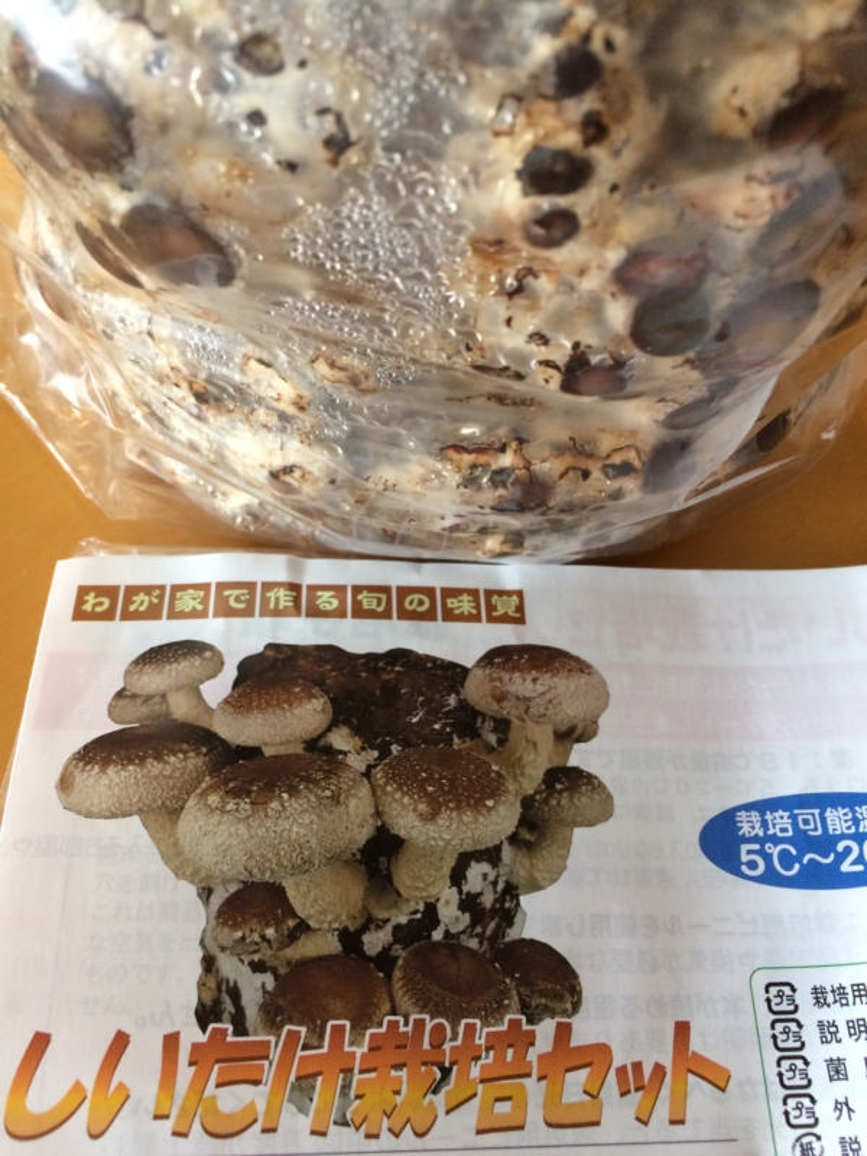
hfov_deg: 48.2
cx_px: 434
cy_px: 578
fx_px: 968
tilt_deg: -65.2
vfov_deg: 61.7
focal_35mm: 29
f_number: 2.2
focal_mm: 4.15
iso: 64
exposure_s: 1/30
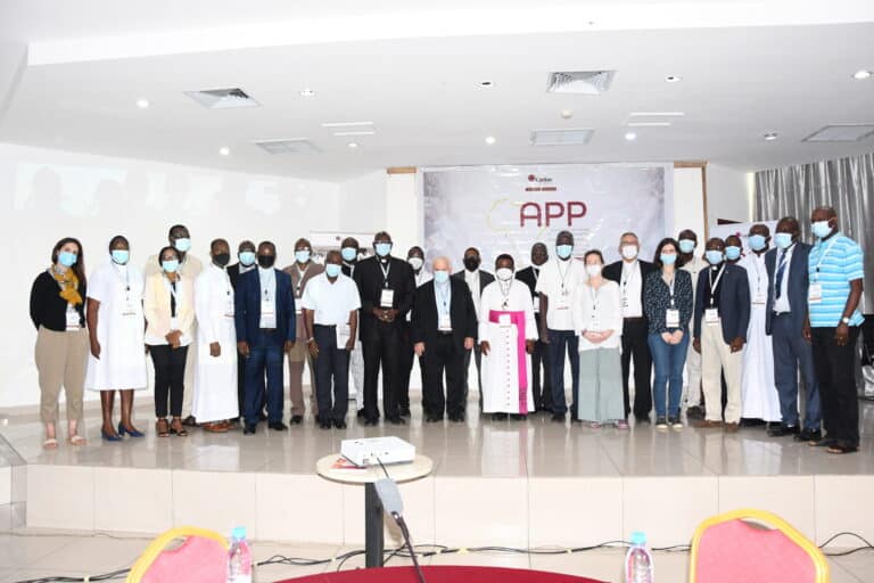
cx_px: 437
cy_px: 292
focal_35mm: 27
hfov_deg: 67.4
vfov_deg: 47.9
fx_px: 655
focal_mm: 18
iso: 800
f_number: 5
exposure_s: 1/60
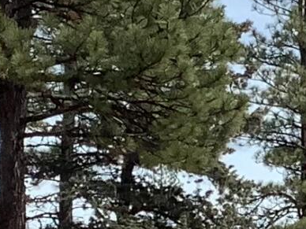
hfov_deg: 8.1
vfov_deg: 6.1
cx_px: 401
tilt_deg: +1.0
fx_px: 2122
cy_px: 297
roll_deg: +0.4
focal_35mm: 240
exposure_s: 1/1253
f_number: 2.4
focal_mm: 3.3
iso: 25
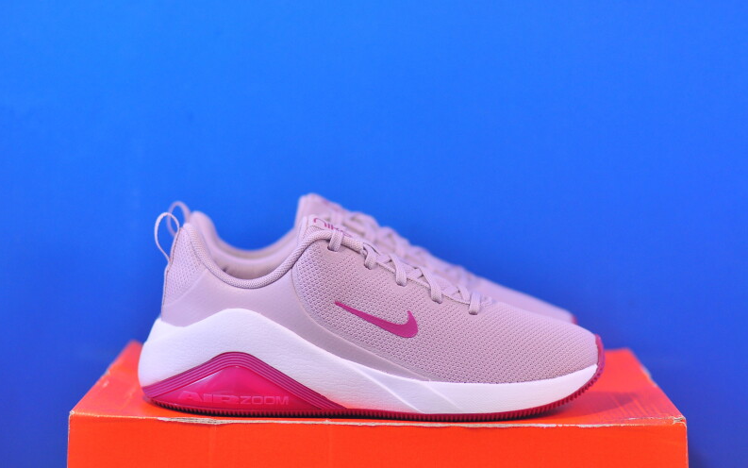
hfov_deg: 26.8
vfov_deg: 16.9
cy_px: 220
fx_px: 1570
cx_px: 372
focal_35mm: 77
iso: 250
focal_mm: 50
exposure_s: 1/320
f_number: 2.2
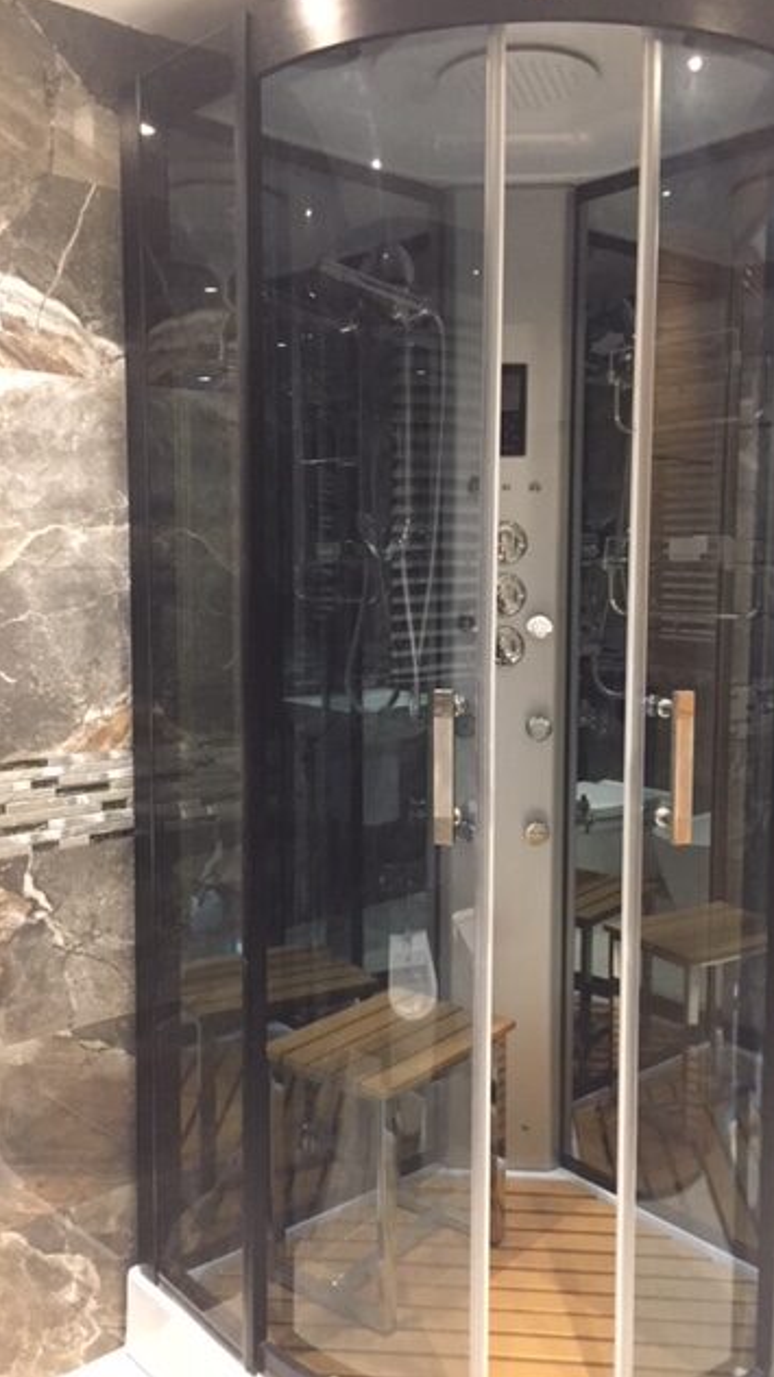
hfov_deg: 36.6
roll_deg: +0.2
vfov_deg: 61.0
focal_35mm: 32
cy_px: 682
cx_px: 379
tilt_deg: -5.3
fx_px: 1169
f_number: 2.2
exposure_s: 1/17
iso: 320
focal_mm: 4.15
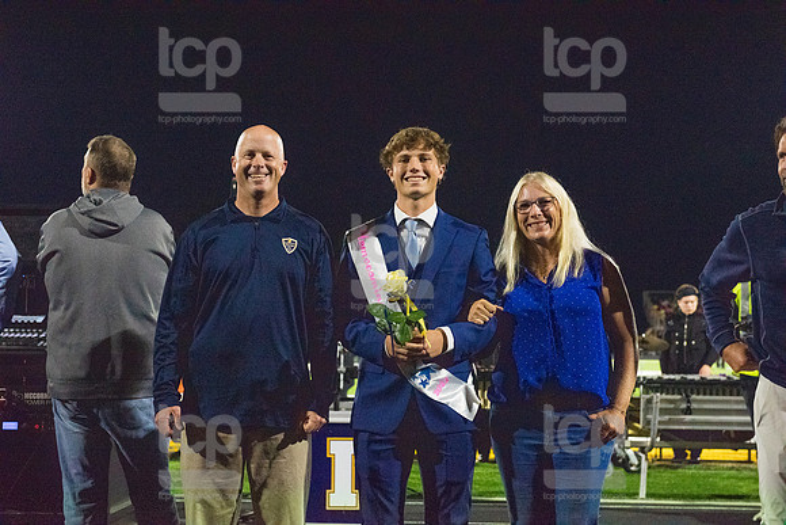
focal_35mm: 62
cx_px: 393
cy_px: 262
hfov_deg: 32.4
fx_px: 1354
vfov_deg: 21.9
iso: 8000
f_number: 5
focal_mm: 62
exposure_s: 1/500
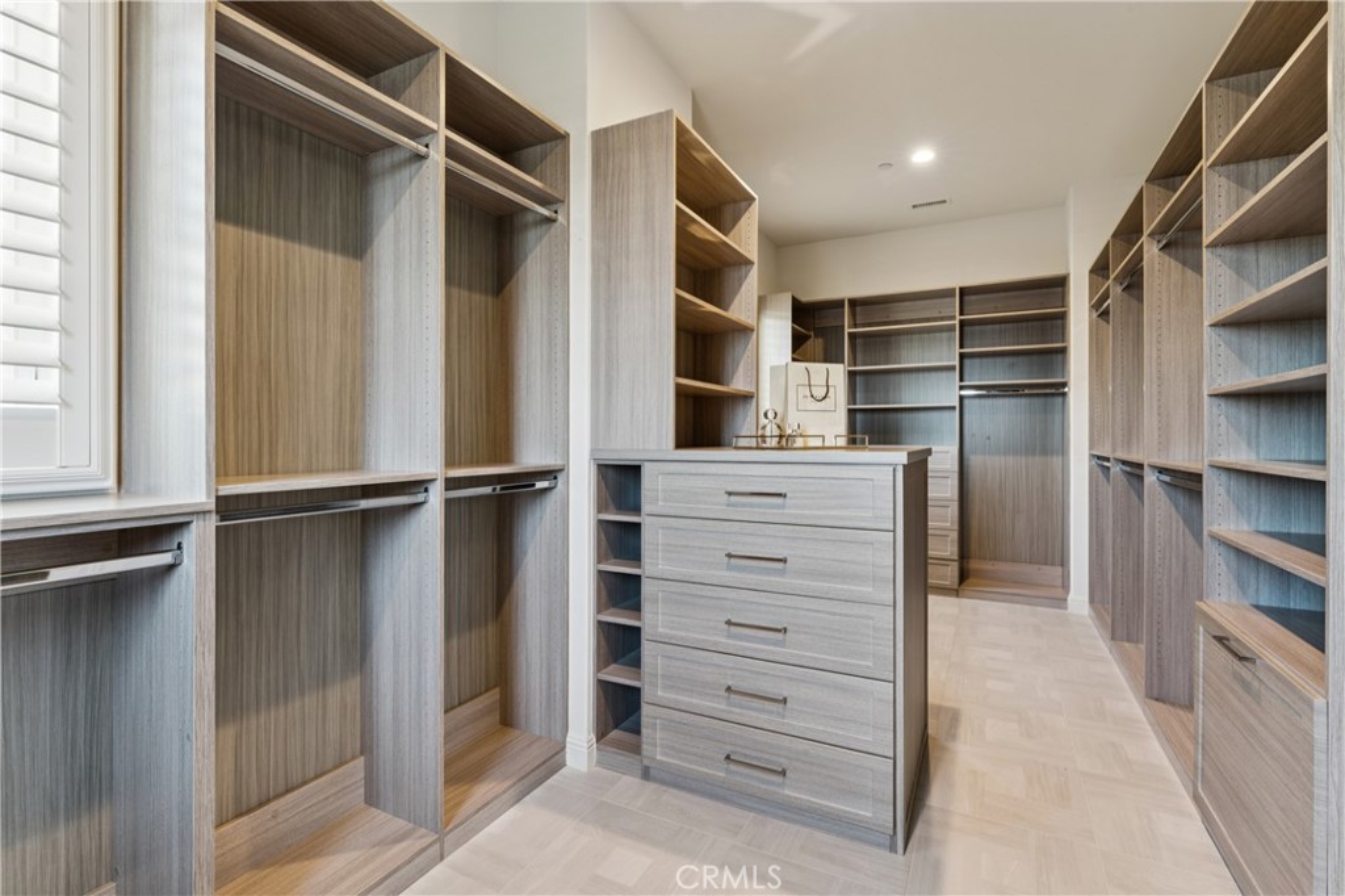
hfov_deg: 95.3
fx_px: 612
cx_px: 672
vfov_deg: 72.4
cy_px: 448
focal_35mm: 16
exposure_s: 2
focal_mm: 16.4
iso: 100
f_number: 13
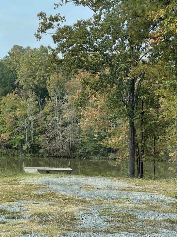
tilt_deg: -0.6
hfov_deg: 17.3
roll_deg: -1.3
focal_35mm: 85
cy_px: 132
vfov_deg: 23.0
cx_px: 69
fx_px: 580
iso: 20
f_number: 2.2
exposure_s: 1/182
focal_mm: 7.5
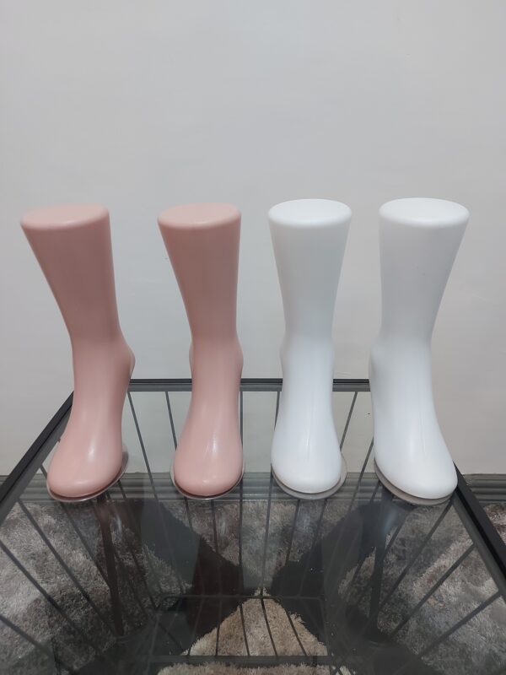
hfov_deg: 56.8
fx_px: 468
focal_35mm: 24
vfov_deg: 71.6
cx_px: 253
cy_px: 338
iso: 200
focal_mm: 5.23
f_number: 1.8
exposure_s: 1/60
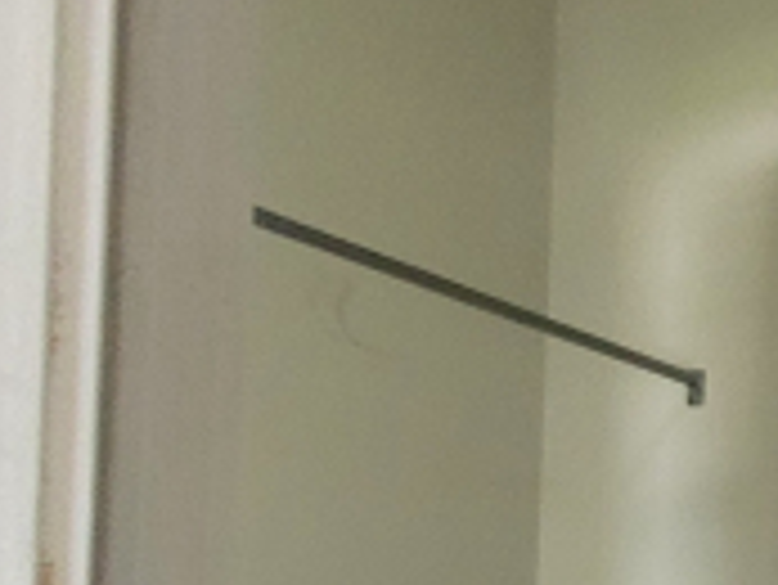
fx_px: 1125
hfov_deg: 20.6
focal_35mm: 50
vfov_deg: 24.6
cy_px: 801
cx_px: 1491
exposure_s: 1/40
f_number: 2.2
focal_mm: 1.74
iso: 320
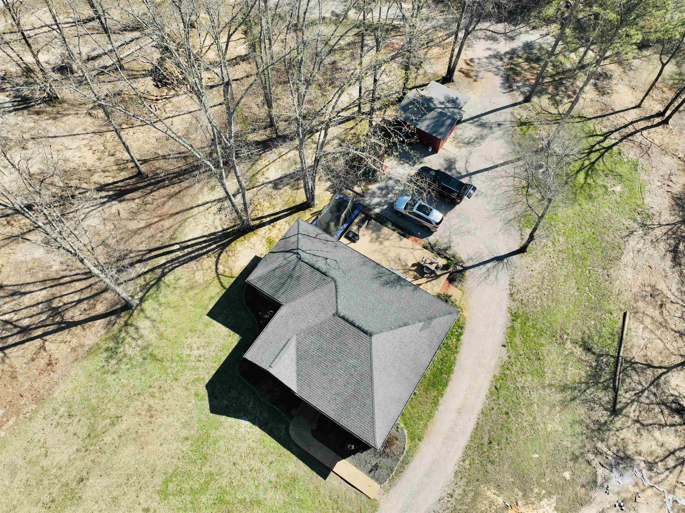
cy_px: 256
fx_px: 475
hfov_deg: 71.6
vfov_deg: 56.8
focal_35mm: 24
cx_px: 342
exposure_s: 1/1600
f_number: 2.8
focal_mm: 12.29
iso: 100
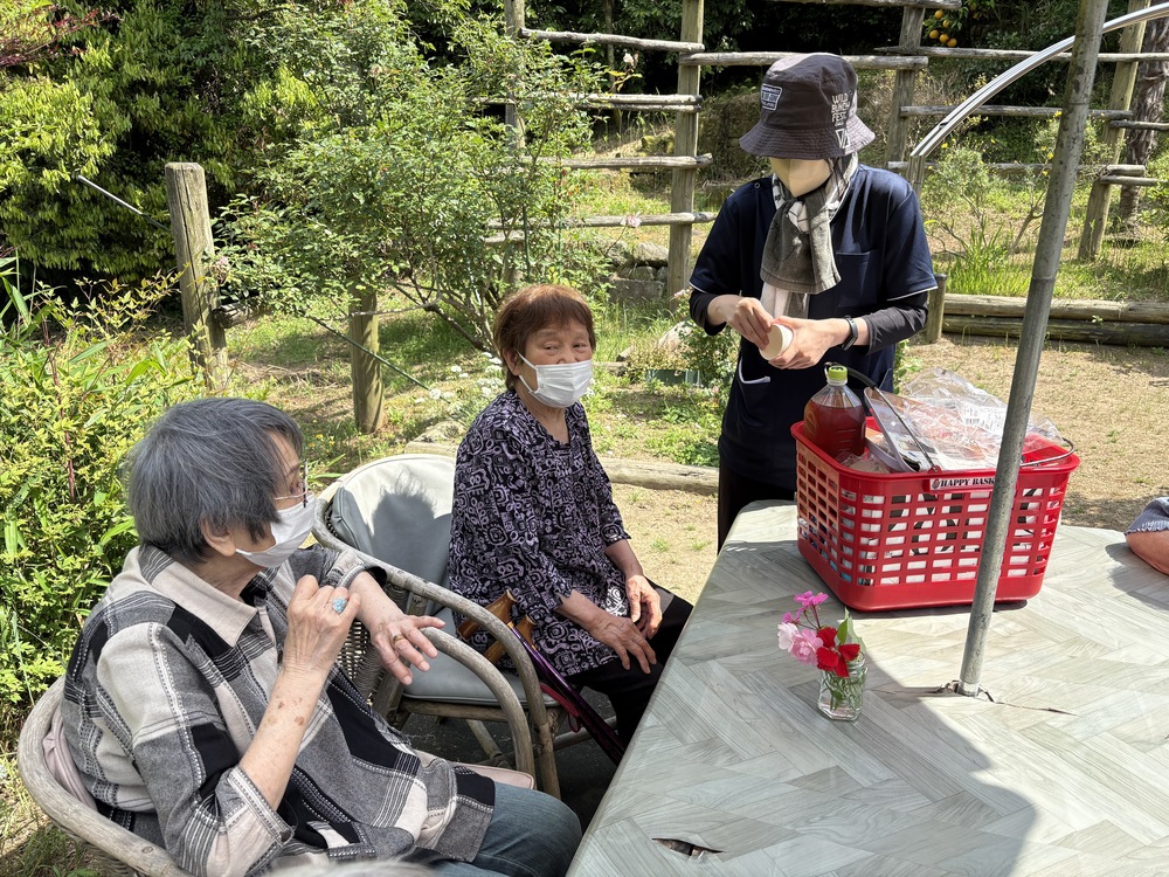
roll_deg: -0.2
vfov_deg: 53.1
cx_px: 584
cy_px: 438
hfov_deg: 67.3
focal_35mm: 26
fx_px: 878
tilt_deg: -17.6
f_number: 1.6
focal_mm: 5.96
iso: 50
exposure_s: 1/1364
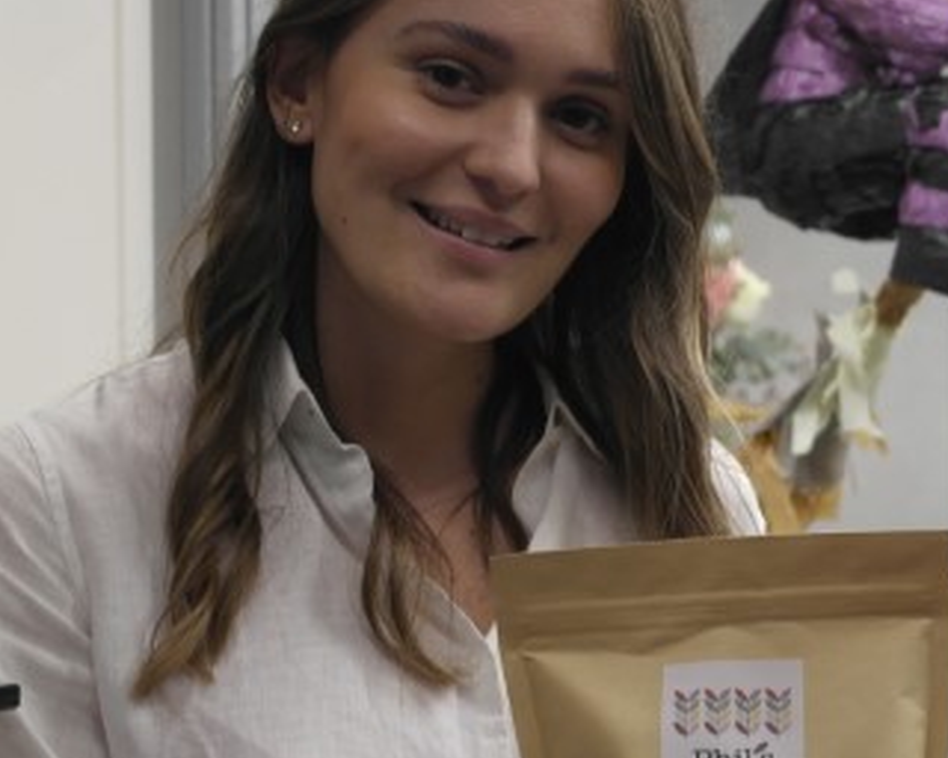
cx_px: 797
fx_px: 3227
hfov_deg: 16.6
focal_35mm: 115
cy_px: 481
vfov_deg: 13.4
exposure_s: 1/30
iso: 400
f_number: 4.5
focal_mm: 32
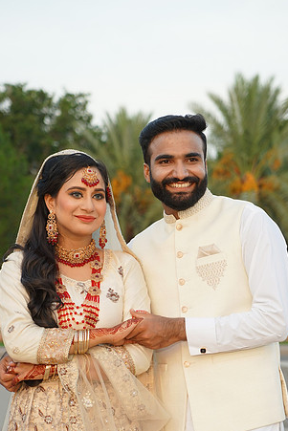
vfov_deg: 22.6
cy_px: 271
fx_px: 1079
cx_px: 138
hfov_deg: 15.2
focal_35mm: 90
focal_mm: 70
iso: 400
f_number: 4
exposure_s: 1/200
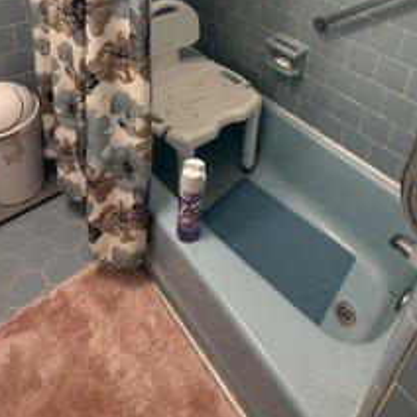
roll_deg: -6.4
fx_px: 382
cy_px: 24
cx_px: 238
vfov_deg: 49.4
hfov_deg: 57.1
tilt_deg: -22.4
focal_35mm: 28
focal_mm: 2.22
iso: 250
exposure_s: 1/60
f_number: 2.2
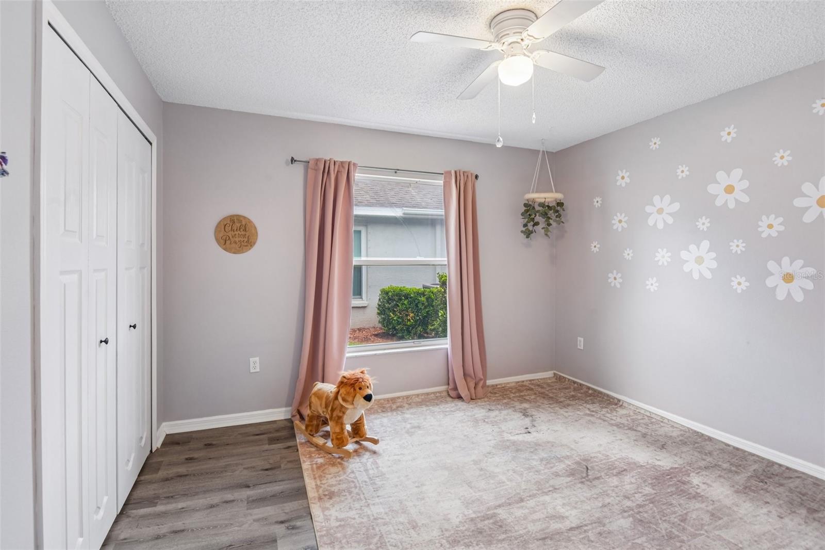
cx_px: 412
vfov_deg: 73.7
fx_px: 367
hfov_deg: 96.7
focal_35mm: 16
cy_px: 275
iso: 400
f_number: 8
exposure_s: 1/13
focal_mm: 16
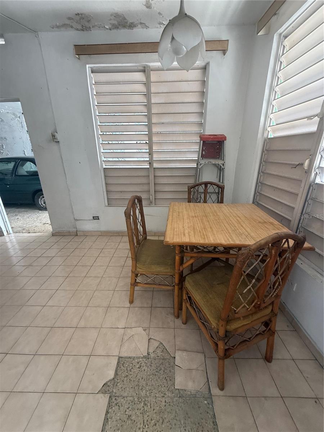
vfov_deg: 102.1
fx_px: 175
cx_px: 162
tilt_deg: -20.6
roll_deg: +1.6
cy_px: 216
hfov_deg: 85.7
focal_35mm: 14
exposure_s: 1/99
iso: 200
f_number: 2.2
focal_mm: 2.22
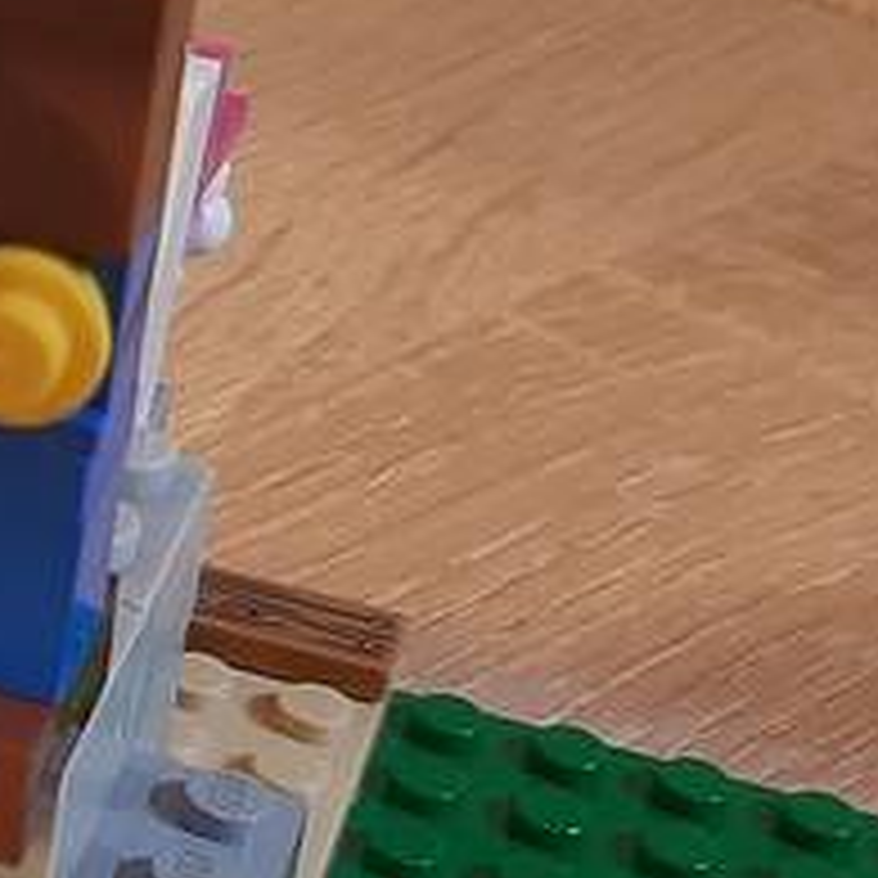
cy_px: 313
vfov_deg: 15.8
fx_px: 3157
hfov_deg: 13.7
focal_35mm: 110
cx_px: -815
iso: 200
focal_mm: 3.93
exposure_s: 1/33
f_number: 1.7
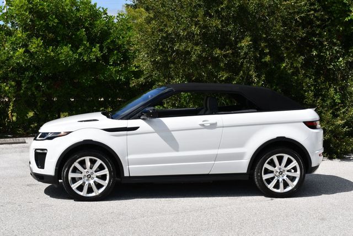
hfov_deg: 31.4
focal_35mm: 64
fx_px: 628
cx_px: 176
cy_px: 118
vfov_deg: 21.3
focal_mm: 32
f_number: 9
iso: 100
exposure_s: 1/320
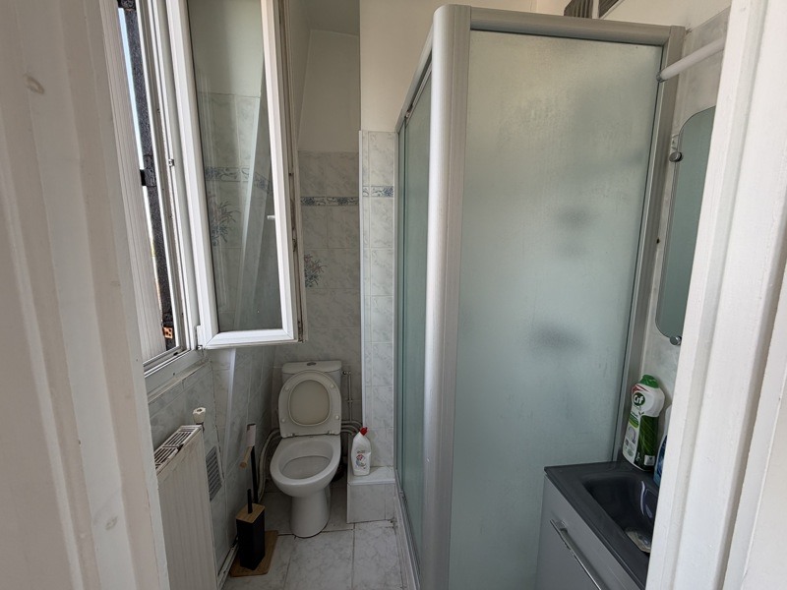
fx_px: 318
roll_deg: +0.6
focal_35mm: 14
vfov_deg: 85.7
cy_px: 295
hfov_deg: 102.1
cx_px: 394
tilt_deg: -5.6
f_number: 2.2
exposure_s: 1/121
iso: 80
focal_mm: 2.22
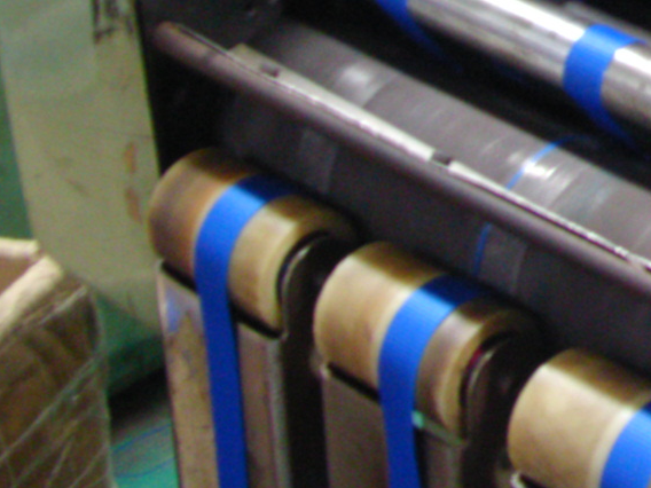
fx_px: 2576
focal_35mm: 137
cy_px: -284
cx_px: 1021
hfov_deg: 13.4
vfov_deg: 10.4
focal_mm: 5.8
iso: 100
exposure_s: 1/2
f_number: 3.5
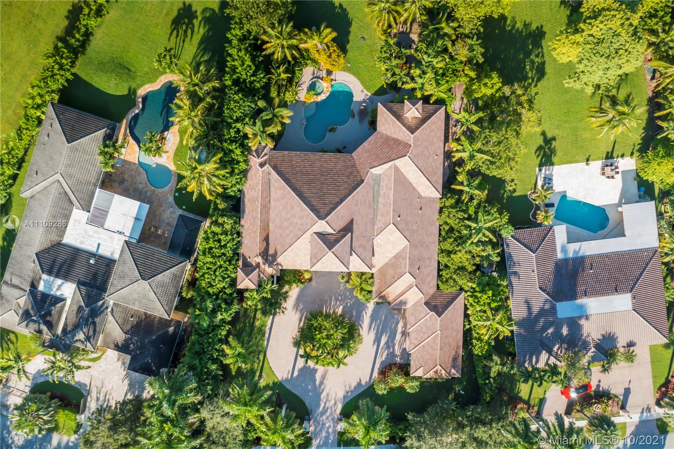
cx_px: 337
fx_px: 524
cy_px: 224
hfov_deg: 65.5
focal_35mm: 28
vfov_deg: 46.4
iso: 100
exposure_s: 1/20
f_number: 2.8
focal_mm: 10.26
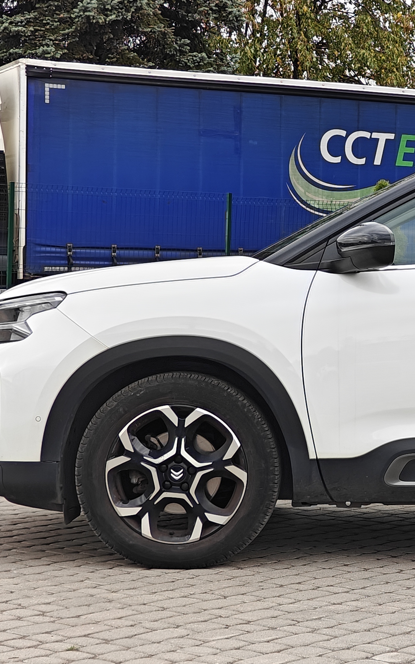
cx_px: 539
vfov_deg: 22.8
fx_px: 1647
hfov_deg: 13.8
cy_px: 319
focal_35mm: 91
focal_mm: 7.08
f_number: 2
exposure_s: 1/483
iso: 50
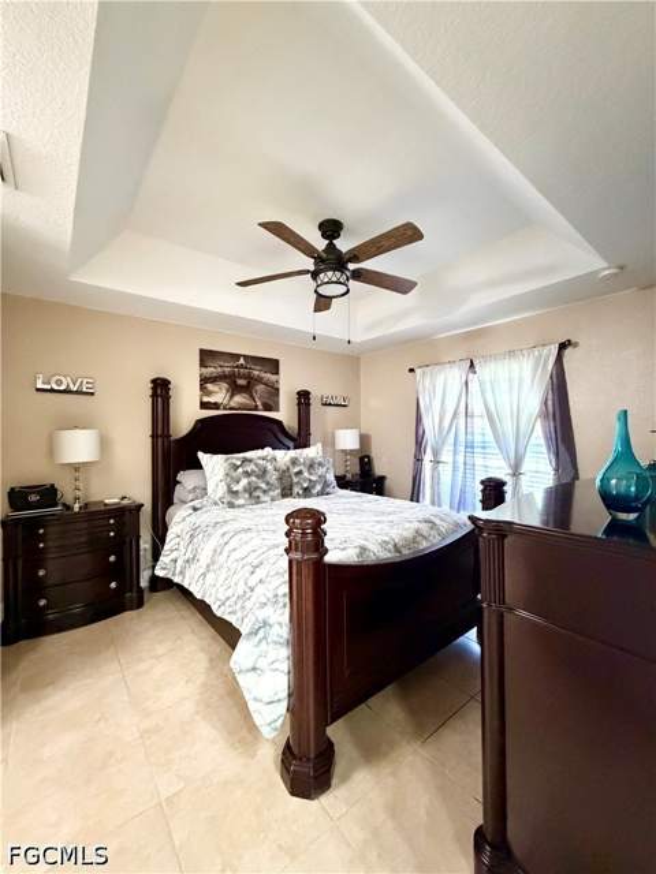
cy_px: 437
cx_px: 328
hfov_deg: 85.7
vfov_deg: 102.1
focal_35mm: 14
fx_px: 354
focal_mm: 2.22
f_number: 2.2
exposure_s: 1/60
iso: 1250
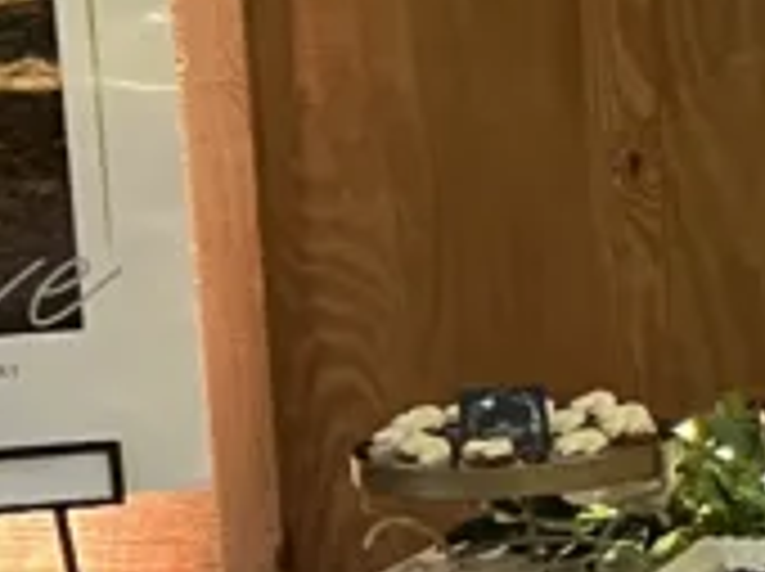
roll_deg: +1.0
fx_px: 4061
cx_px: 1832
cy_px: 392
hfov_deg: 9.6
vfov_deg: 8.0
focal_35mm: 184
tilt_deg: -9.4
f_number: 1.5
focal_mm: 5.7
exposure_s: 1/40
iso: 500
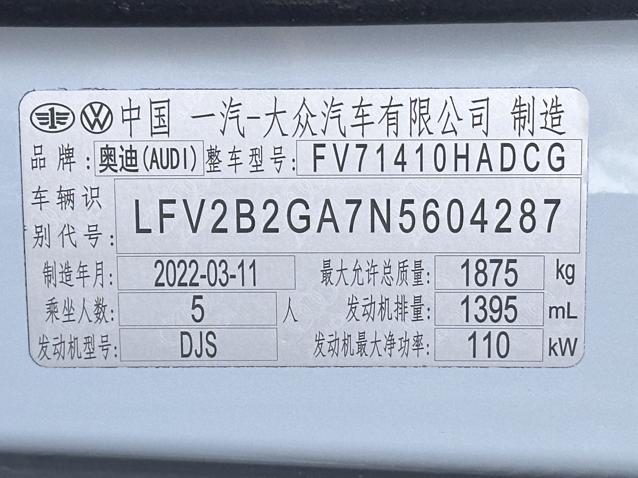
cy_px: 239
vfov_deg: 30.3
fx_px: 885
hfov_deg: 39.7
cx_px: 319
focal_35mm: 48
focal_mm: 6.86
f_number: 1.78
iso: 160
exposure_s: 1/60
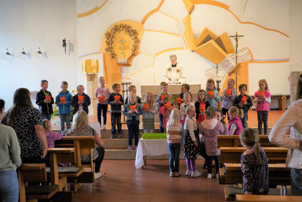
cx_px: 149
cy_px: 100
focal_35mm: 43
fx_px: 361
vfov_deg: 31.2
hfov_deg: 45.4
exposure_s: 1/160
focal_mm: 42
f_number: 4.5
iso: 2500
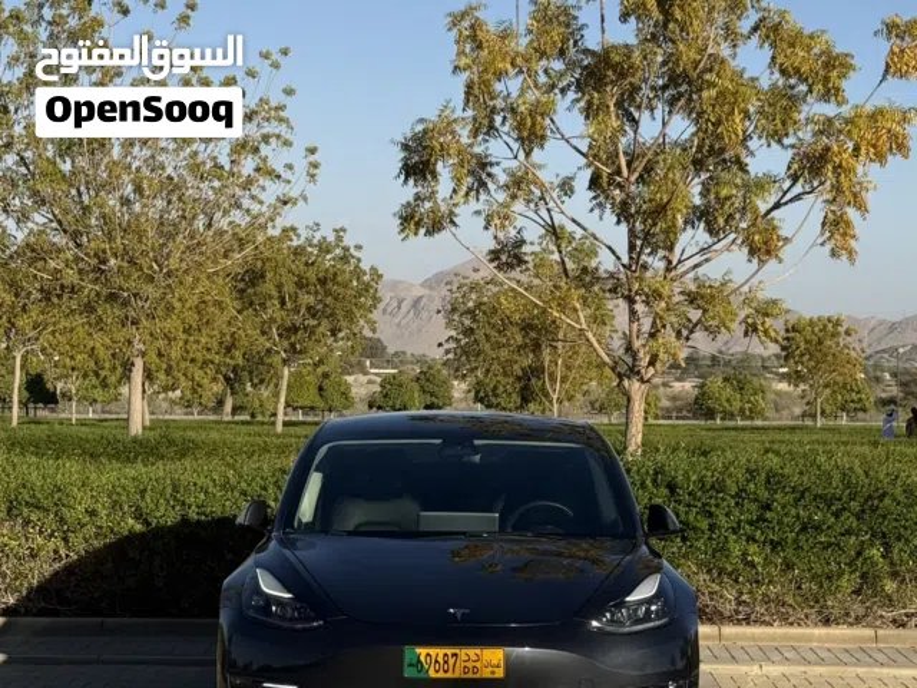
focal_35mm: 48
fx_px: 1272
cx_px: 458
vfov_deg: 30.3
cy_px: 344
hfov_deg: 39.7
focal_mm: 6.76
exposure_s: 1/6536
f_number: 1.78
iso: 64
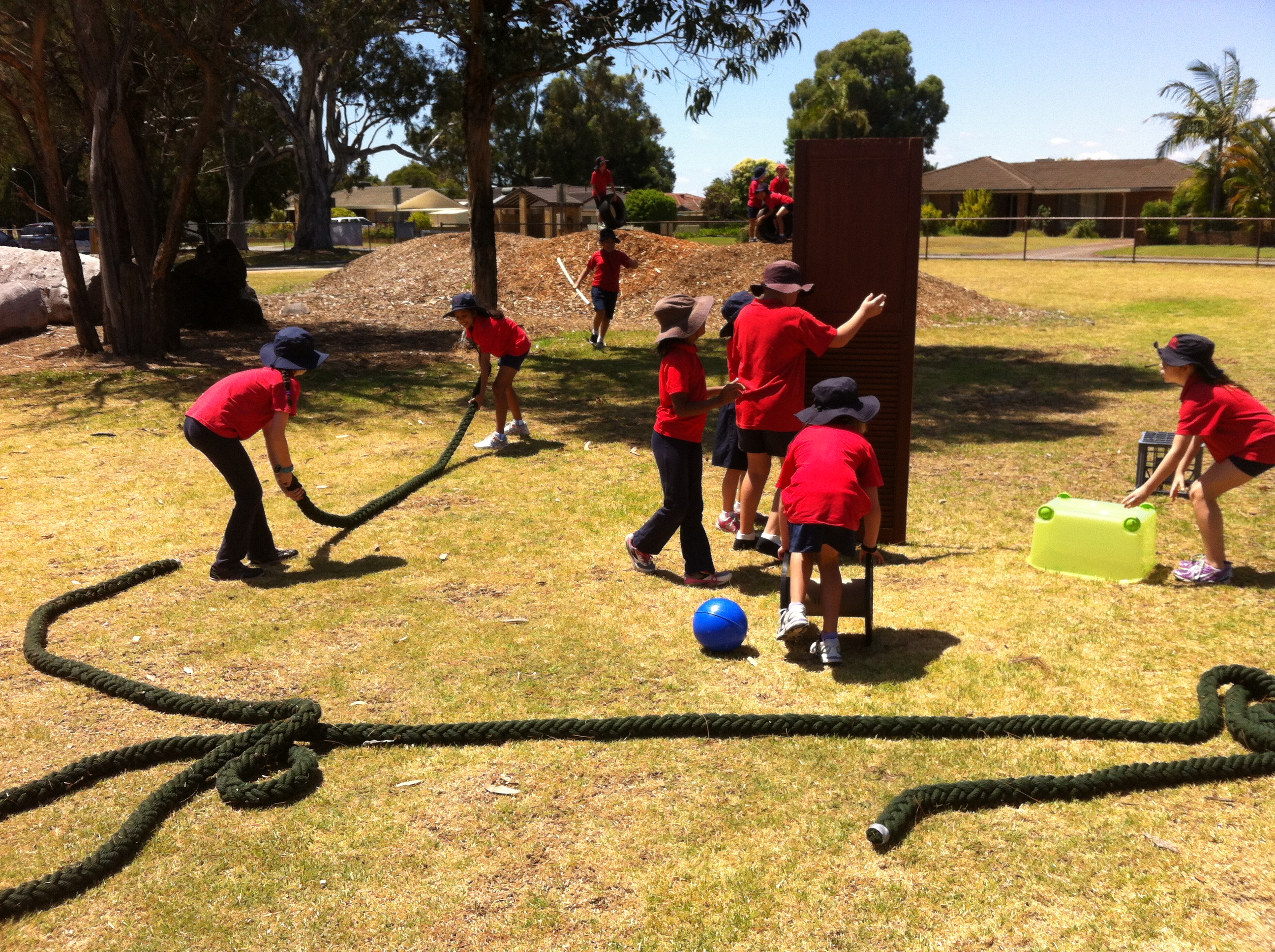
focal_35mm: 35
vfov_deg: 40.6
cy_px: 476
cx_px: 638
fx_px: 1287
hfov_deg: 52.7
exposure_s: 1/1257
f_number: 2.8
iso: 80
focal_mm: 3.85
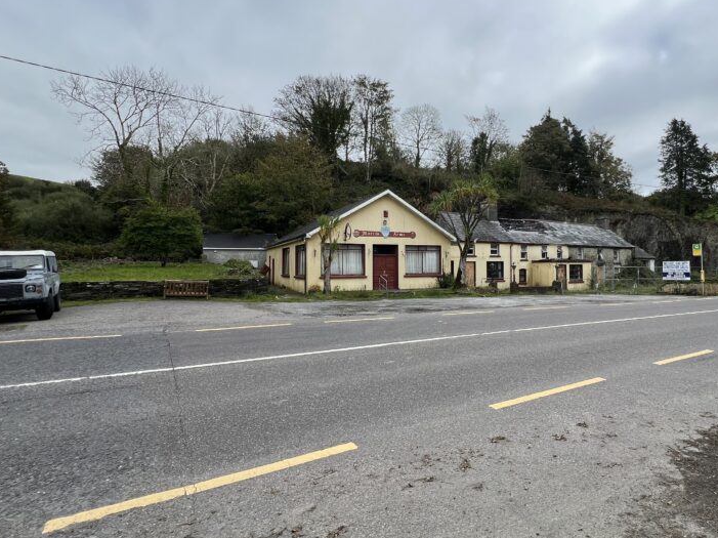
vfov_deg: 68.5
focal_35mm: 19
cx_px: 419
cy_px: 250
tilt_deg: +2.3
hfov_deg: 84.0
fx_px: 394
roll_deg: +0.4
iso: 32
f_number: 1.8
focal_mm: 1.57
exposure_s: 1/430
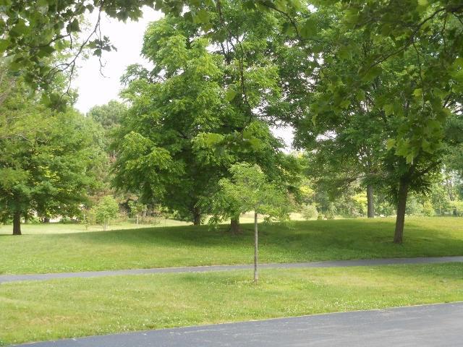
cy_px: 174
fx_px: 843
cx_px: 232
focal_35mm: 63
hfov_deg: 30.7
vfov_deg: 23.3
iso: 80
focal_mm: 11.2
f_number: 5
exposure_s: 1/60
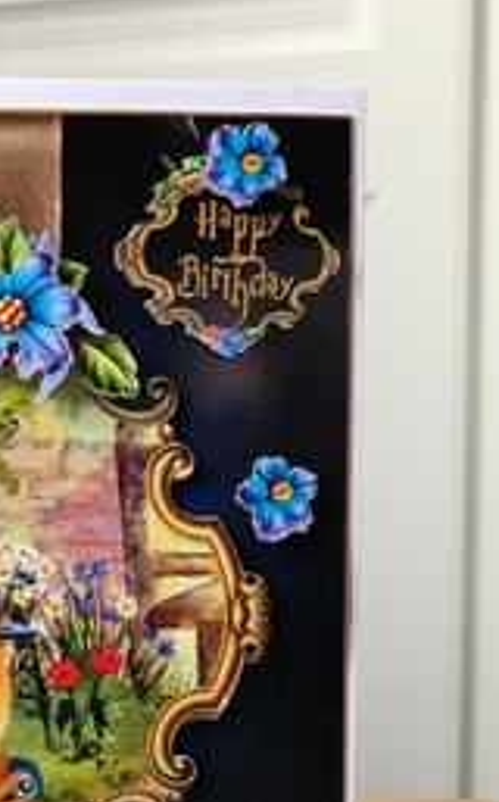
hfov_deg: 23.9
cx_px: 20
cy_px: 577
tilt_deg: -3.4
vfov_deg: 38.1
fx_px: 1135
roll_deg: +0.5
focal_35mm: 52
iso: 40
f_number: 1.8
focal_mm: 3.99
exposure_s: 1/20
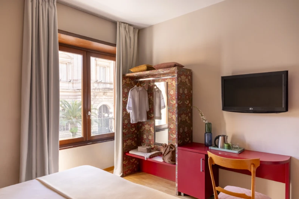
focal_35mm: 24
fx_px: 199
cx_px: 150
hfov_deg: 73.7
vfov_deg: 53.2
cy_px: 100
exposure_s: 1/100
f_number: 18
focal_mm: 24
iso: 400
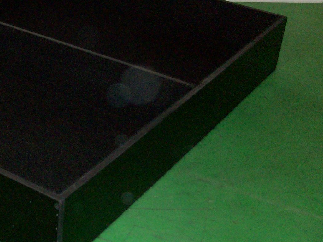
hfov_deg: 27.2
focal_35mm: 68
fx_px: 635
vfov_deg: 21.6
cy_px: 116
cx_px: 14
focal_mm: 5.7
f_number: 2.8
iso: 160
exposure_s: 1/60
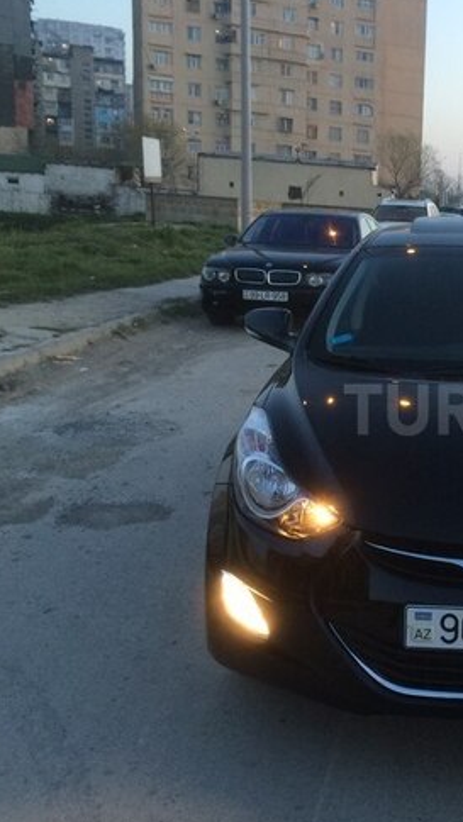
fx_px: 938
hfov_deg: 25.6
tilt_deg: -12.1
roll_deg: -2.3
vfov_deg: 47.4
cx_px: 517
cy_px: 409
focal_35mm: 43
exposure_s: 1/33
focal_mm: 4.15
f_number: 2.2
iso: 100
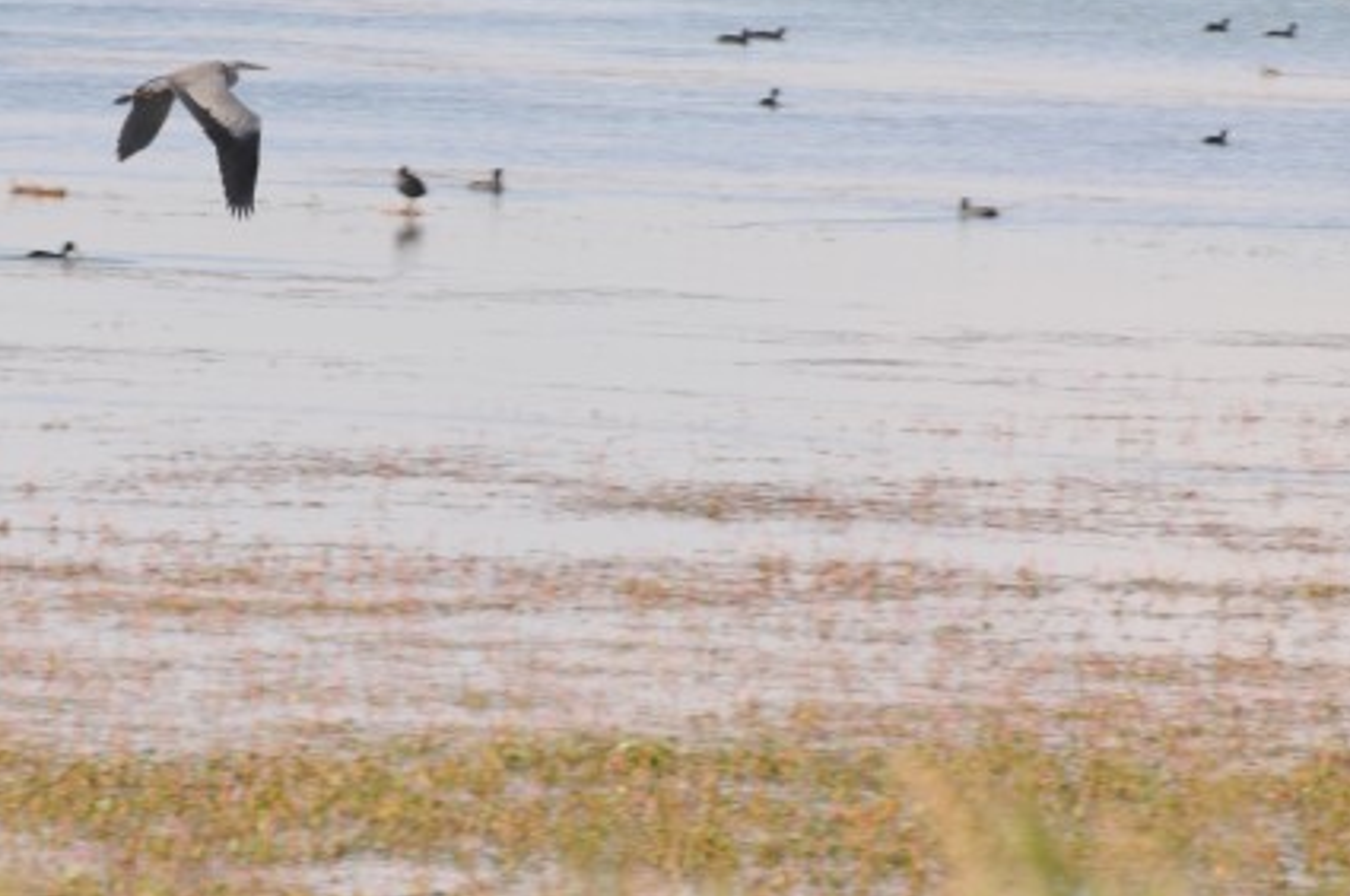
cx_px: 251
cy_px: 119
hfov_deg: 2.4
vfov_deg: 1.6
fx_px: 31752
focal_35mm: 848
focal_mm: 300
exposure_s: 1/250
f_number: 8
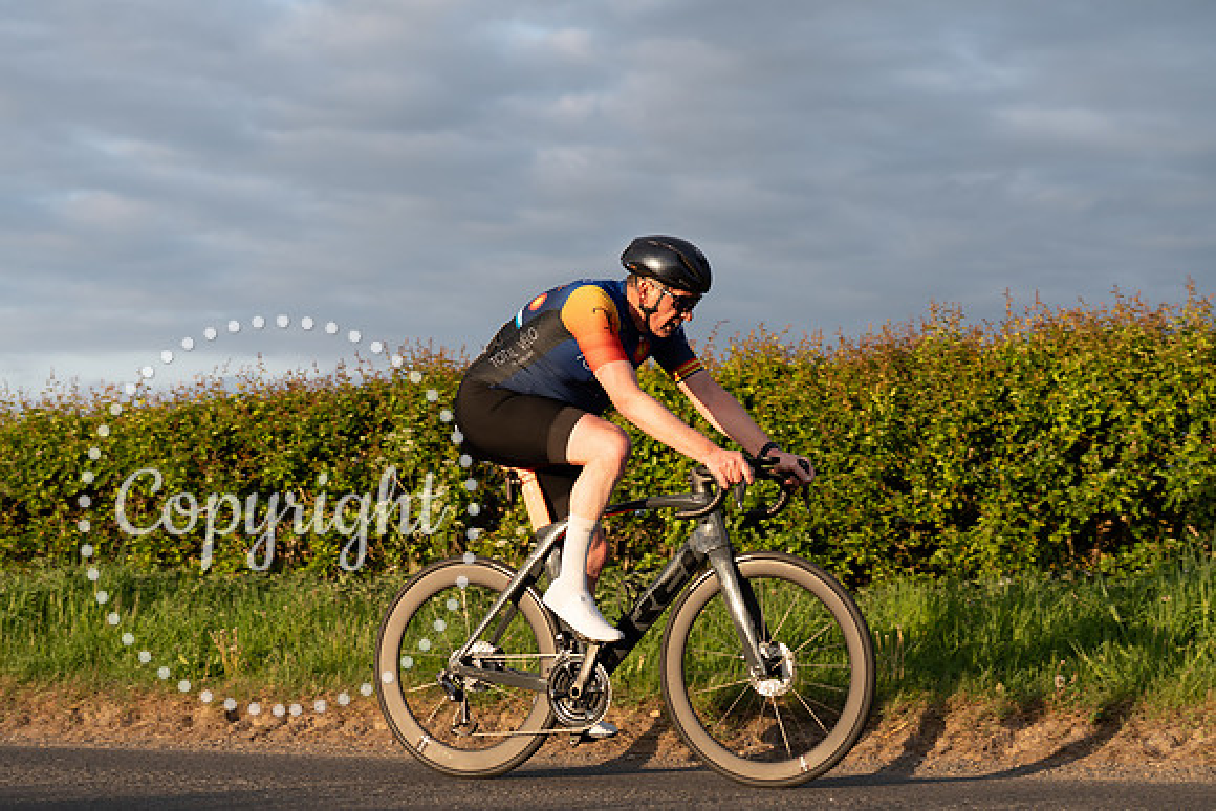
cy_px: 406
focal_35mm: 70
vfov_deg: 19.5
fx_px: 2365
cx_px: 608
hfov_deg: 28.8
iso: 250
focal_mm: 70
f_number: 4
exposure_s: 1/1000
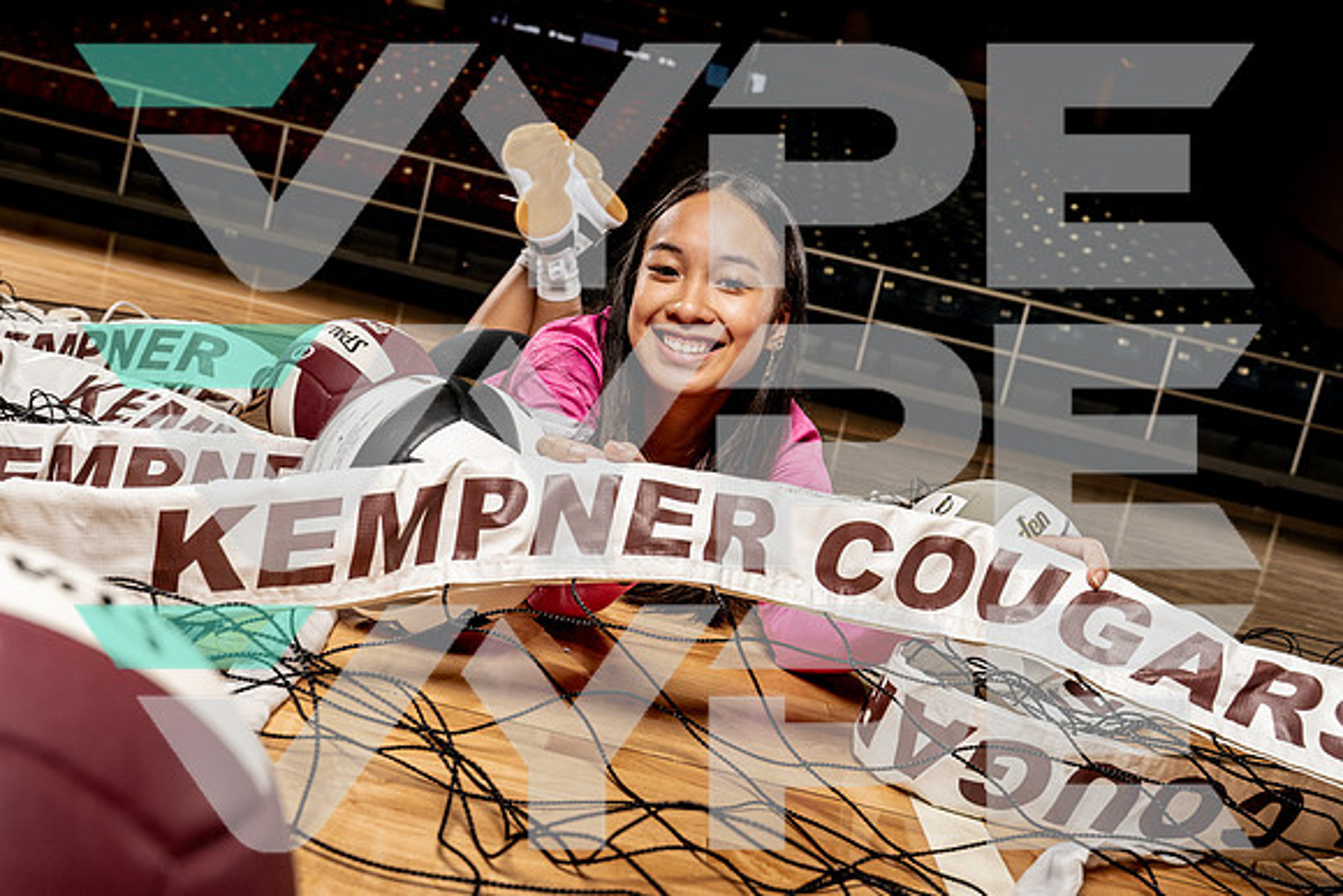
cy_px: 448
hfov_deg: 55.8
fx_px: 1269
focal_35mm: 34
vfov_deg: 38.9
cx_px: 672
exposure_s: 1/250
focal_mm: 34
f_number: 6.3
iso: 640
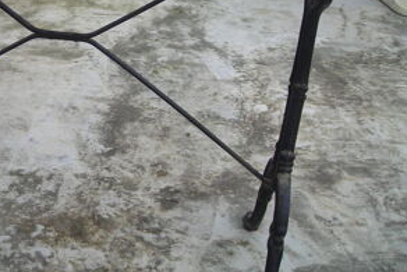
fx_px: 735
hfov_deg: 30.1
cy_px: 56
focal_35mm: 65
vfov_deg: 20.7
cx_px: 77
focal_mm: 6.3
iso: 50
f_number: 3.2
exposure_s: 1/122
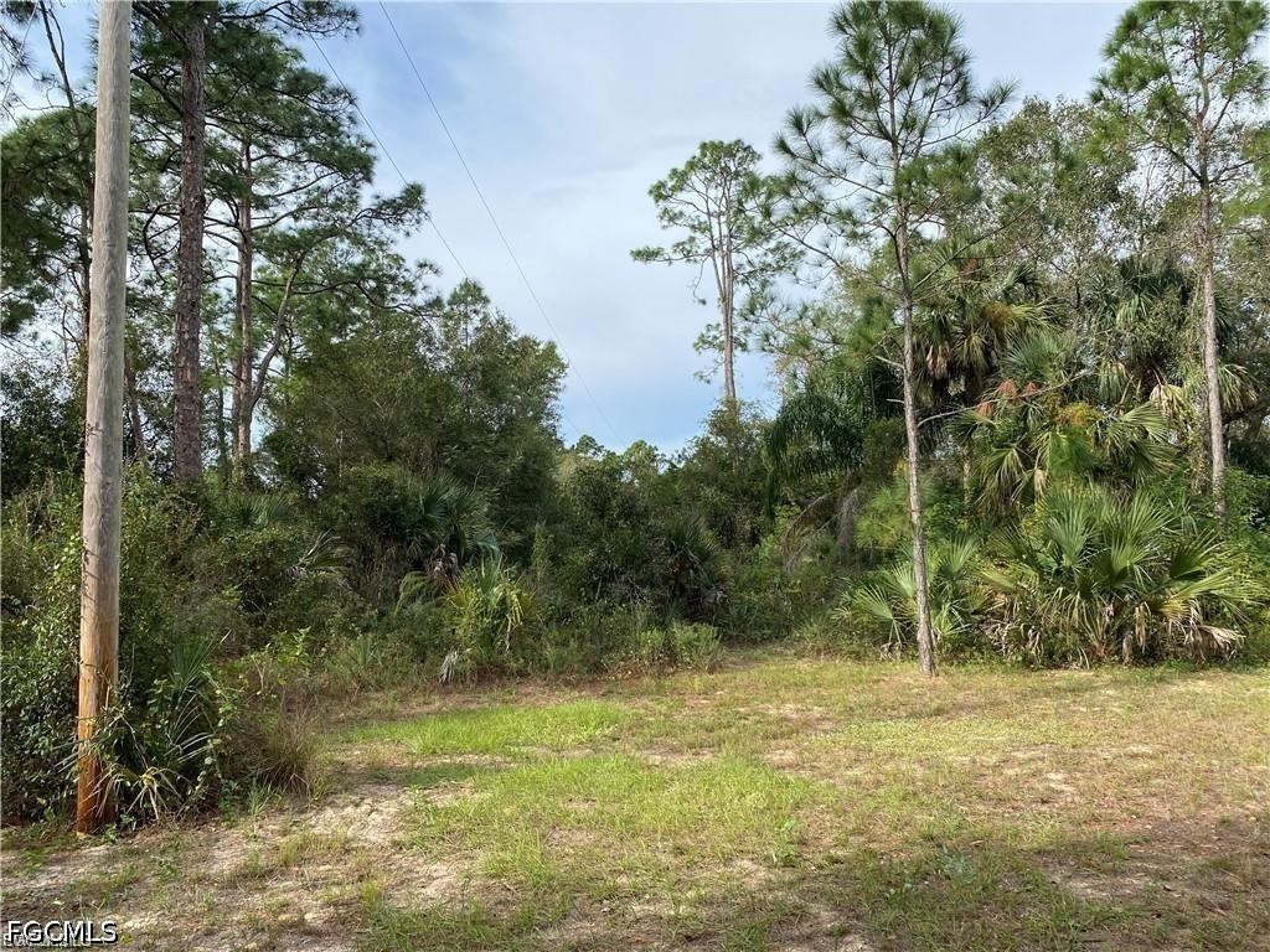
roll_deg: +2.1
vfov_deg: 53.1
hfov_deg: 67.3
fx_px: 954
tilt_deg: +4.9
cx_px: 635
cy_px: 476
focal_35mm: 26
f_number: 1.8
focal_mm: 4.25
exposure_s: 1/1898
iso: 32
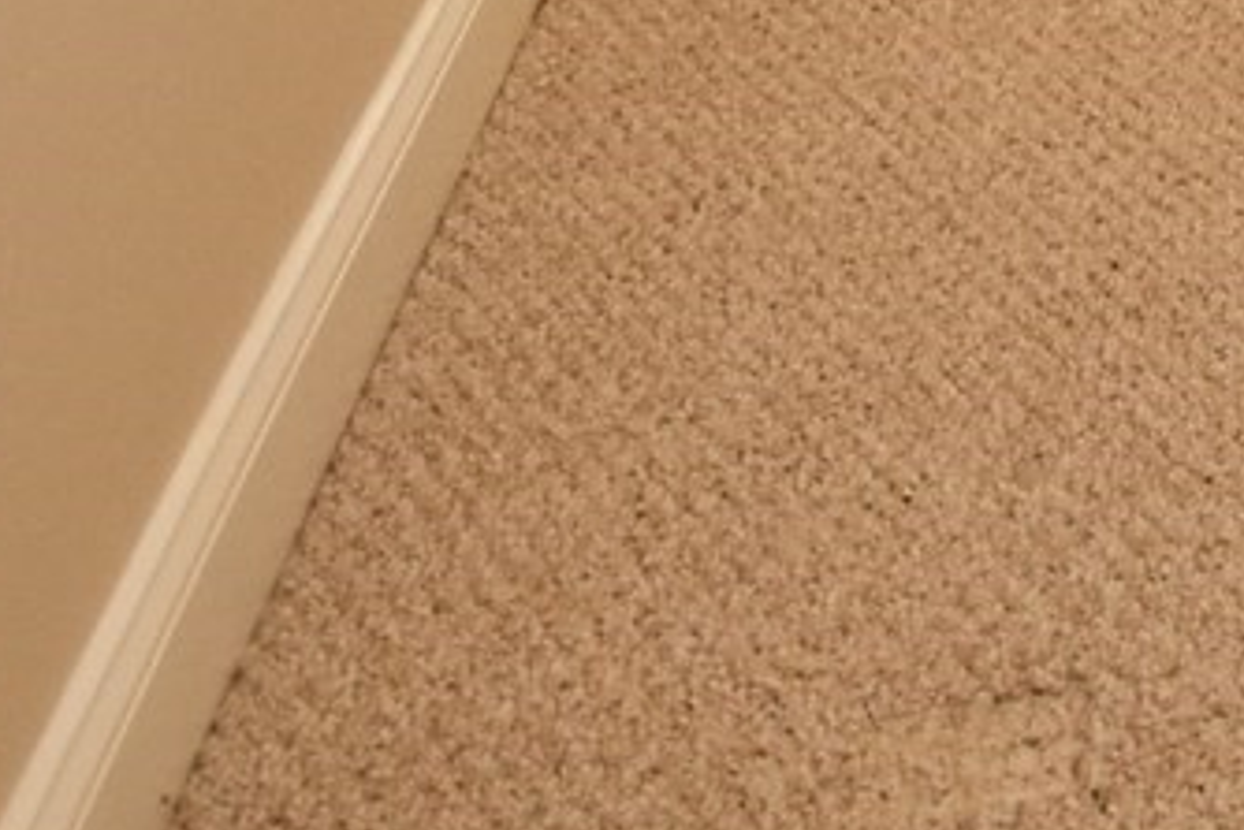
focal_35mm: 92
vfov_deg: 10.7
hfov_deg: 17.9
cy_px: -1584
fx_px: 3180
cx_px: 2212
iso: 500
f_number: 4
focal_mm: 10
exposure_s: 1/60
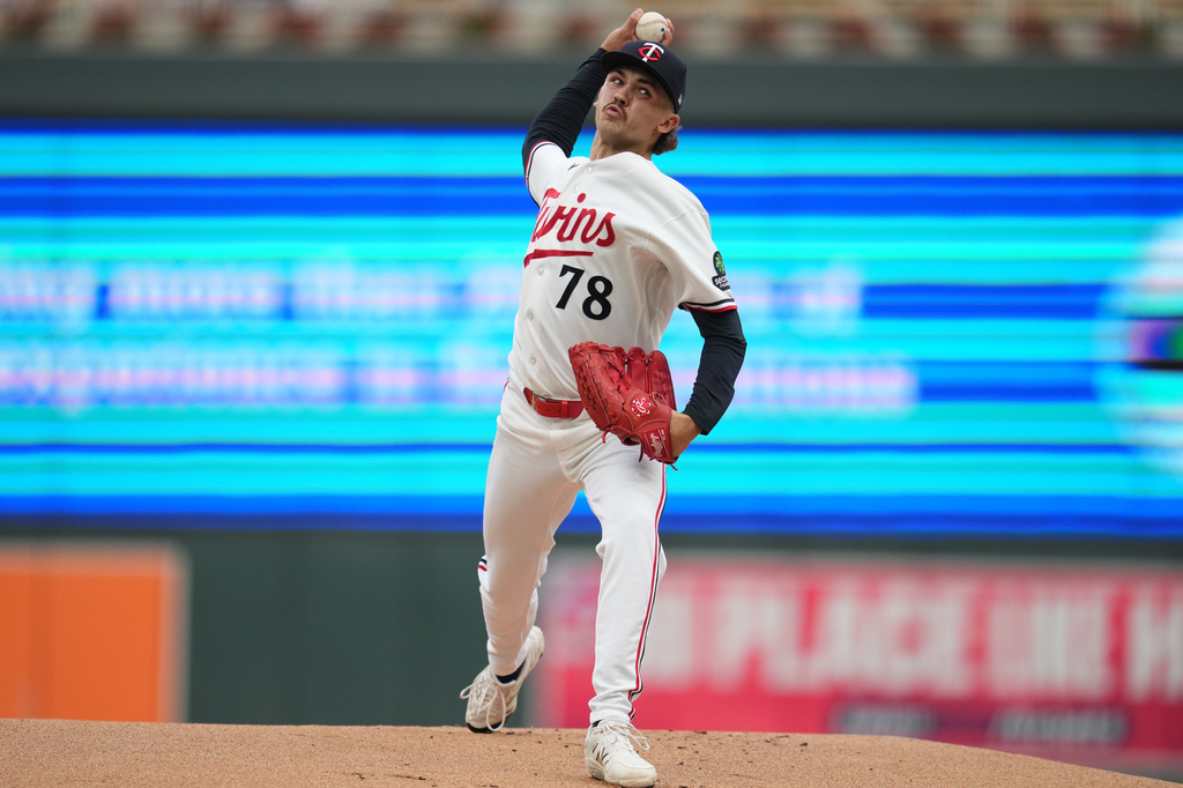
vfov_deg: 3.4
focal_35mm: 400
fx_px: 13139
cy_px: 394
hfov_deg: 5.2
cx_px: 592
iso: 1250
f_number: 2.8
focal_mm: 400
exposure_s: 1/5000
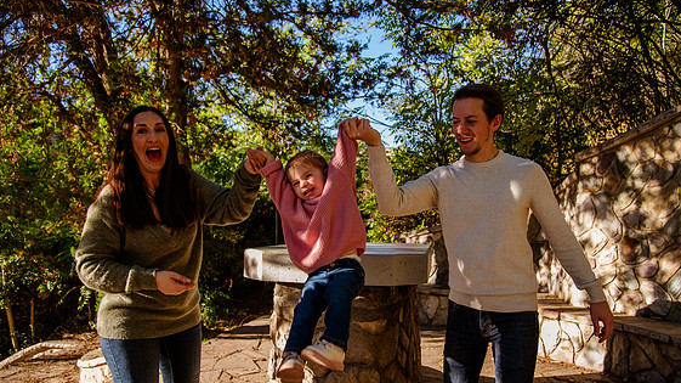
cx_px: 342
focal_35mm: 26
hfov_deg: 71.9
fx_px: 469
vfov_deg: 44.3
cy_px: 209
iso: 320
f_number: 4
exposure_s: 1/320
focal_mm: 24
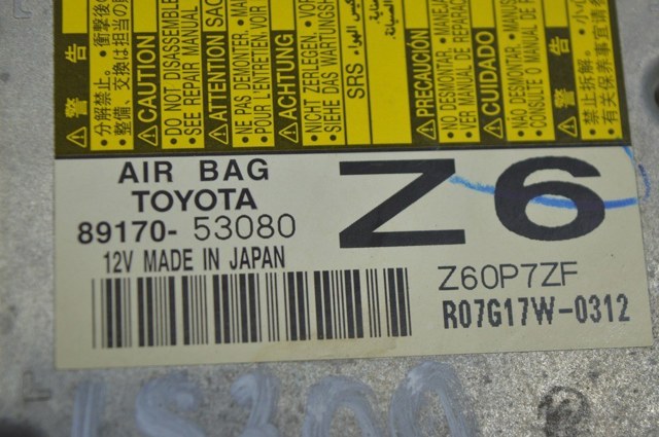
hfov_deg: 24.6
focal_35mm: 82
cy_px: 218
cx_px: 330
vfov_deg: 16.5
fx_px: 1508
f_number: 5.6
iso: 400
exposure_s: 1/80
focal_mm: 55
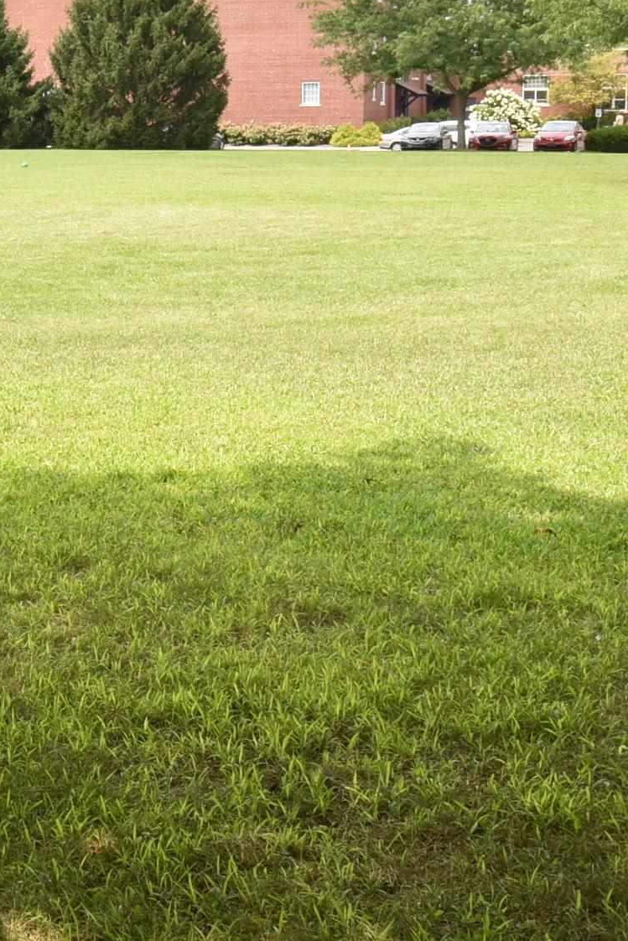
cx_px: -130
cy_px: 284
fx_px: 2093
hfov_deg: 16.4
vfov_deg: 25.2
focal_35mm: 80
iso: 400
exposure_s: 1/100
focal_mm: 20
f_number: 16
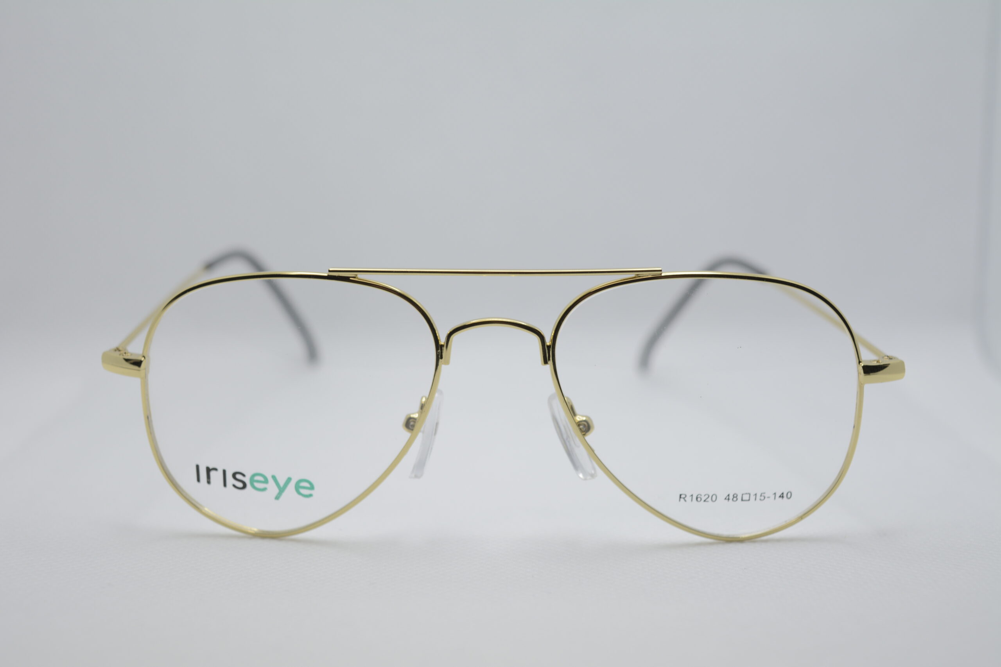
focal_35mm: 68
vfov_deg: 20.2
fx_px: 1877
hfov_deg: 29.9
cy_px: 334
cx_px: 500
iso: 250
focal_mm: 45
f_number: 5.6
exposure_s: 1/125
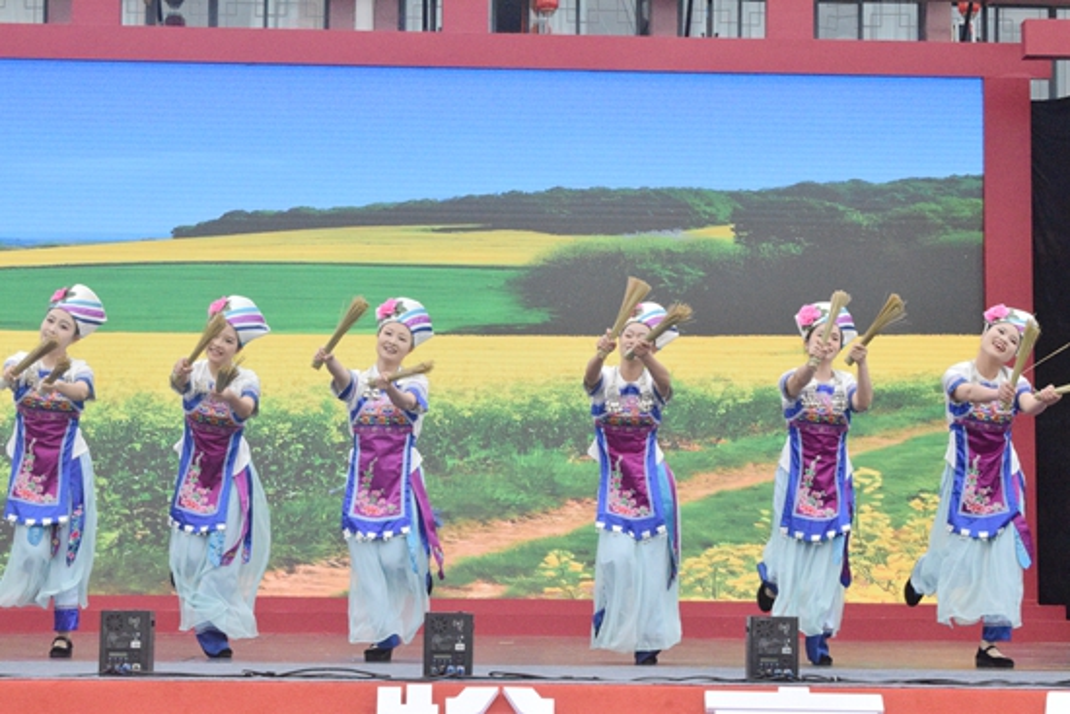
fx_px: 2319
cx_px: 535
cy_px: 357
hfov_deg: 26.0
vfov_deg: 17.5
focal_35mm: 78
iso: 6400
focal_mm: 52
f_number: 18
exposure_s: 1/1250
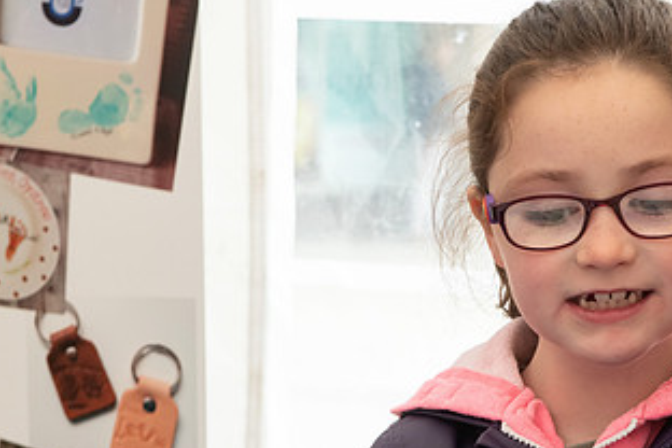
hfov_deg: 15.6
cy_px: 412
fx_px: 2426
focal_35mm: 130
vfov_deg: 10.5
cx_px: 599
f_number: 8
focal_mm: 70
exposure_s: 1/200
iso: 1400
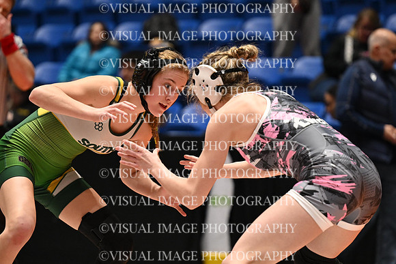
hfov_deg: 10.2
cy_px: 132
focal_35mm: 202
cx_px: 198
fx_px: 2222
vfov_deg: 6.8
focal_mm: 135
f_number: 2.8
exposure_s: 1/767
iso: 2500
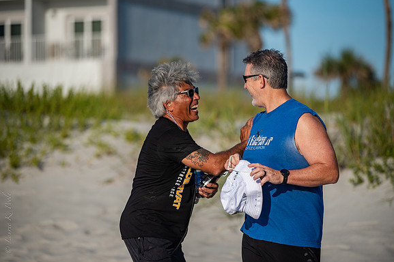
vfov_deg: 8.3
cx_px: 197
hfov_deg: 12.4
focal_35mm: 166
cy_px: 131
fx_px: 1816
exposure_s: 1/4000
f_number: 2.8
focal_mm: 165
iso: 360
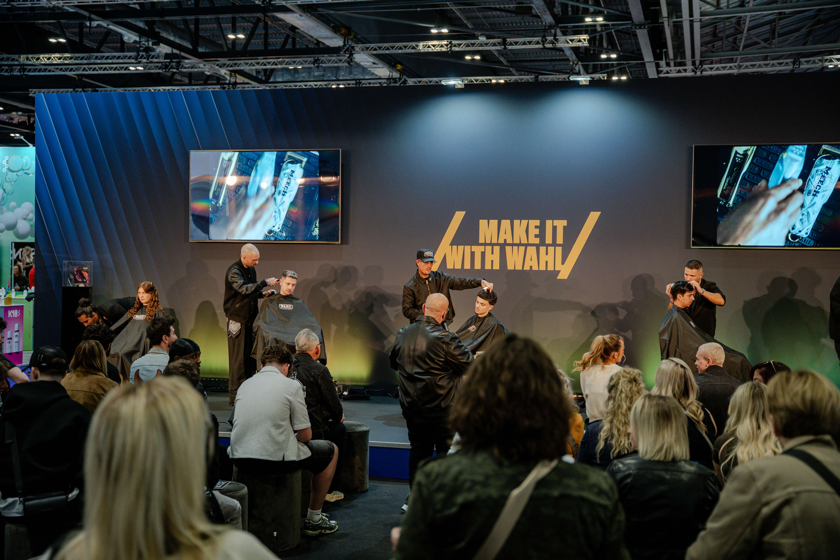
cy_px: 280
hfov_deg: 44.2
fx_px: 1034
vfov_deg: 30.3
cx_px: 420
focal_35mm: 44
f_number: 2.8
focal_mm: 44.3
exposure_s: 1/100
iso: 640
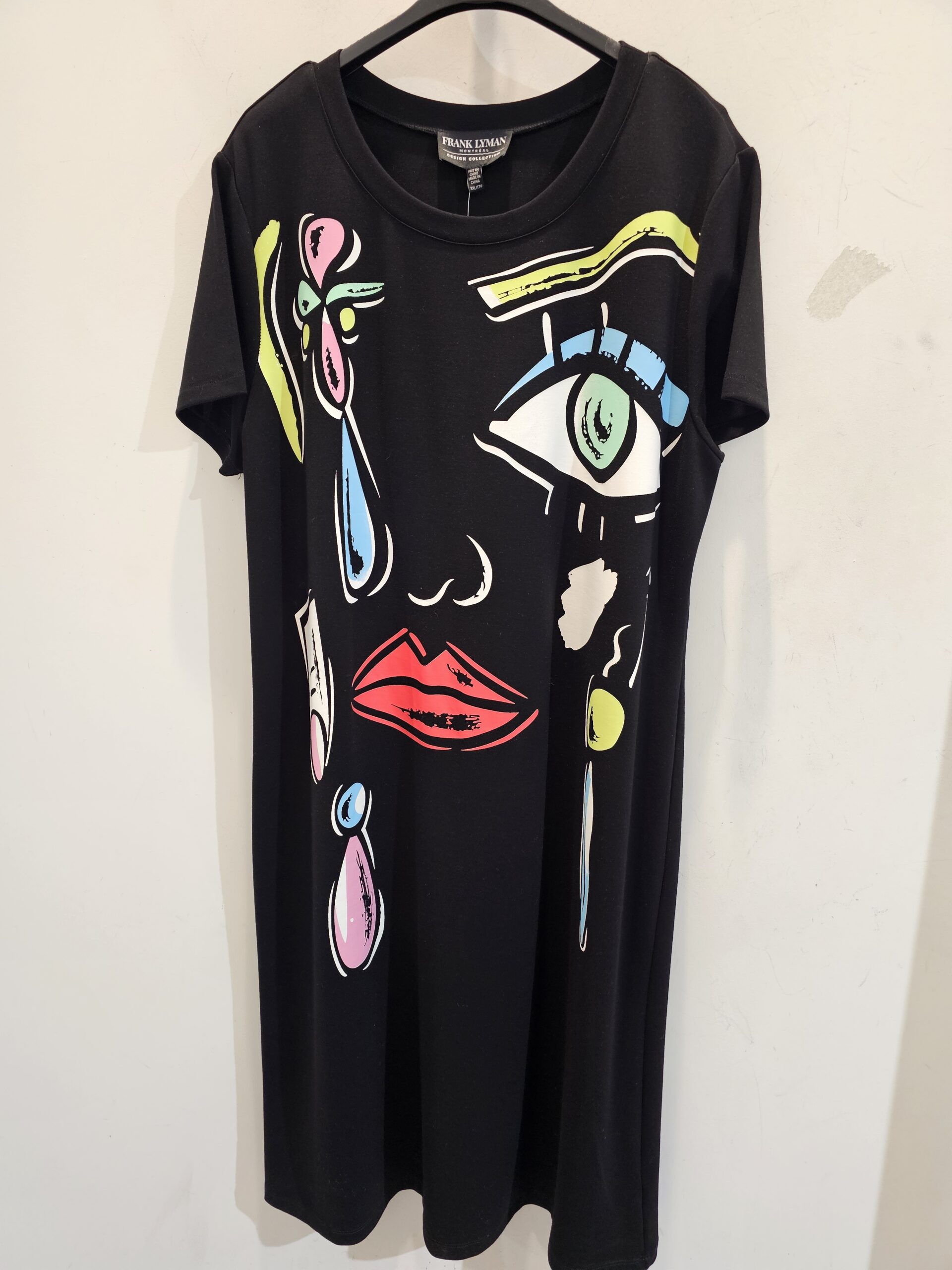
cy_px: 635
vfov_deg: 73.9
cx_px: 476
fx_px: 843
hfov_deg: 58.9
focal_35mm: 23
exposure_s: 1/120
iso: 500
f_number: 1.7
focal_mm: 6.3
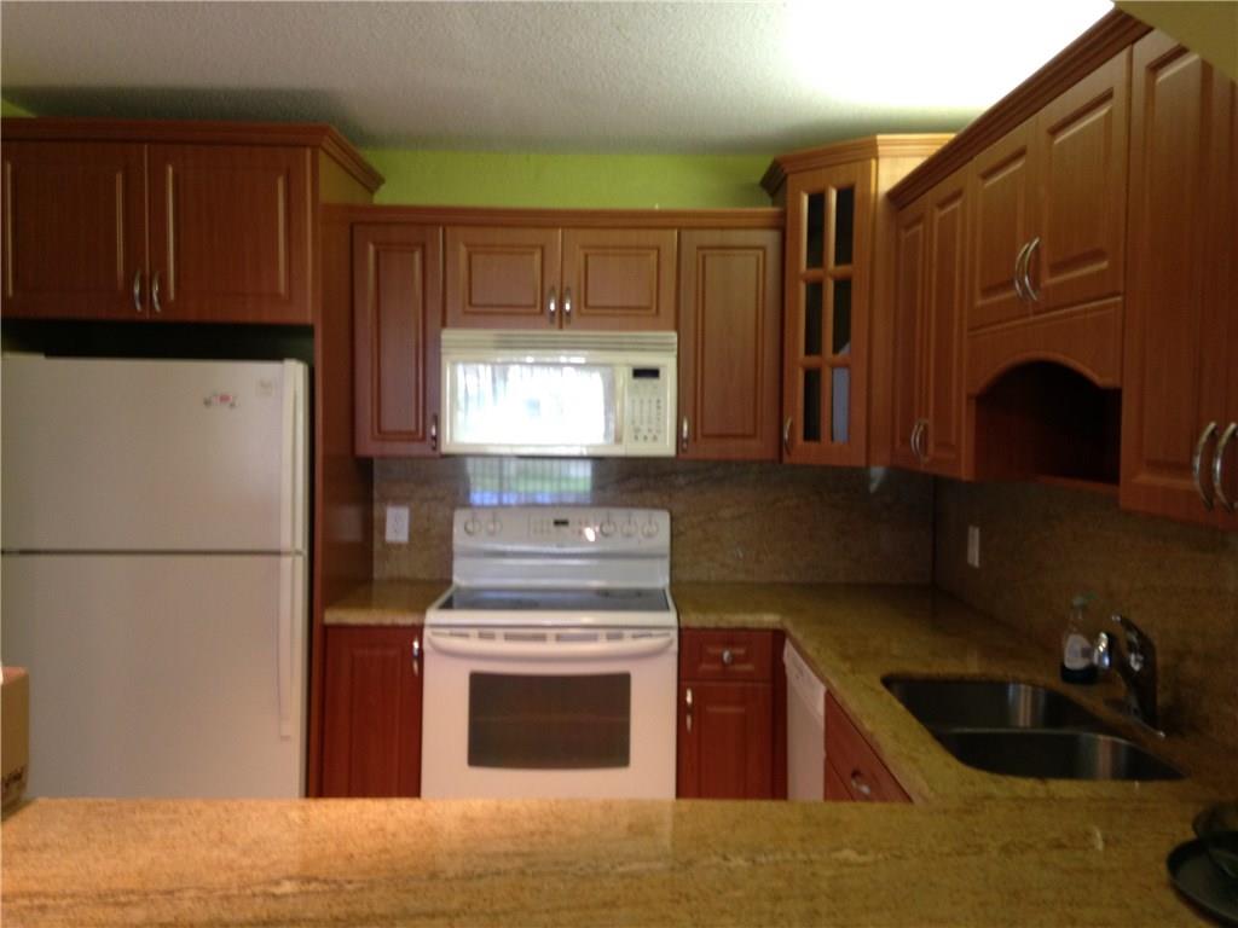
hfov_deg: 55.4
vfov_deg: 42.9
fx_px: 1180
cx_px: 619
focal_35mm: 33
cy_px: 464
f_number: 2.4
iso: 125
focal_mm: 4.12
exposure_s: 1/20
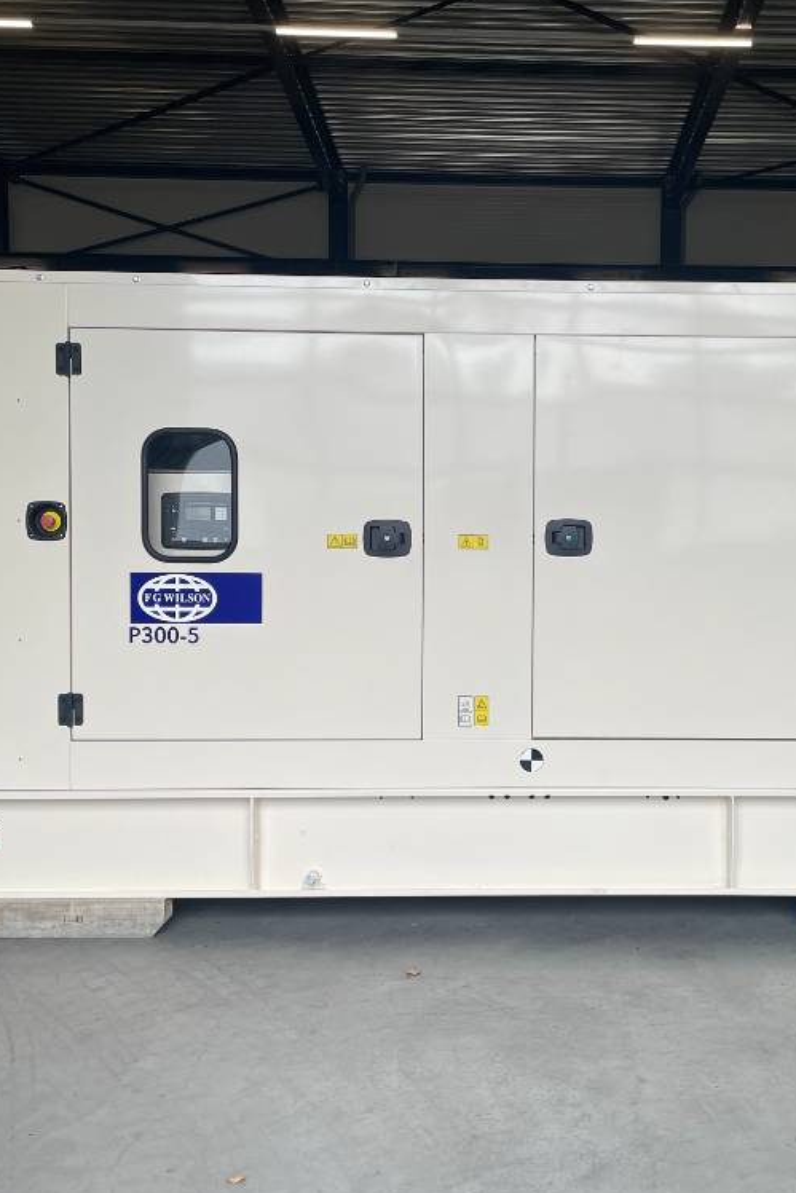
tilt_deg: -2.5
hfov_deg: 35.5
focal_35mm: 37
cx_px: 552
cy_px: 603
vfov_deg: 51.9
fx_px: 1227
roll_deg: -0.5
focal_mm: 4.2
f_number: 1.6
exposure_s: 1/235
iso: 40
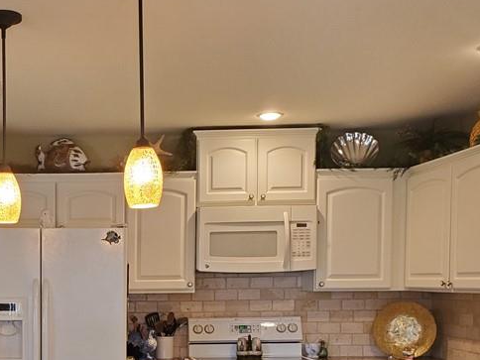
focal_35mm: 55
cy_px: 340
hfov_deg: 33.5
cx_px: 69
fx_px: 763
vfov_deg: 25.5
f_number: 2.4
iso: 250
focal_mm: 4.3
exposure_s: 1/39
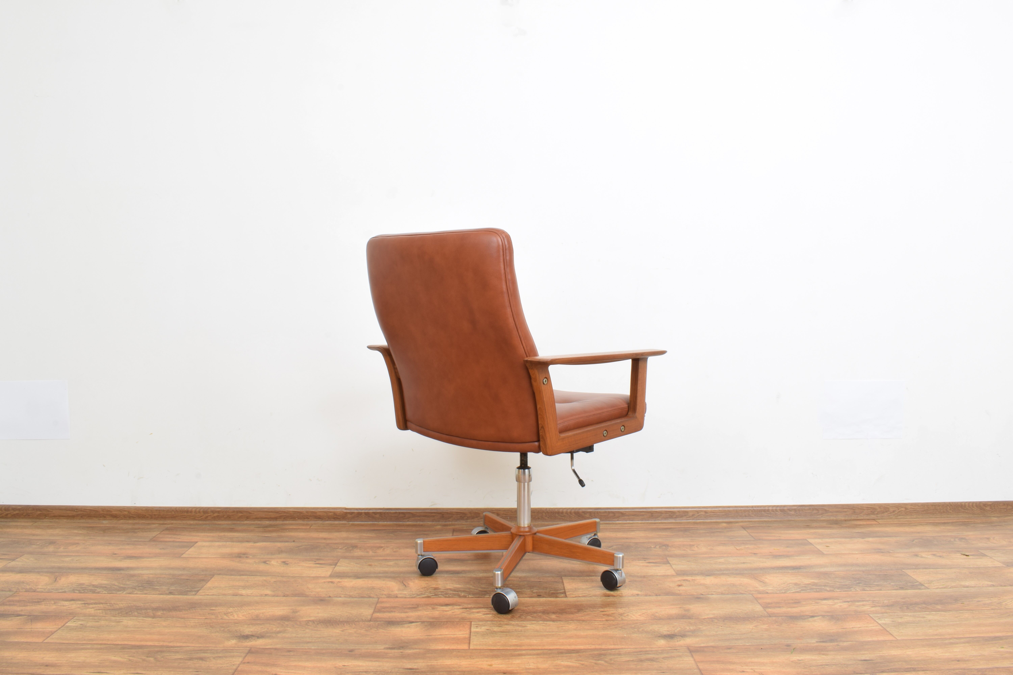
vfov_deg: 43.6
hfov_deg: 61.9
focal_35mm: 30
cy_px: 338
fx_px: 844
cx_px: 506
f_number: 22
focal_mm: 20
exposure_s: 5
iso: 100
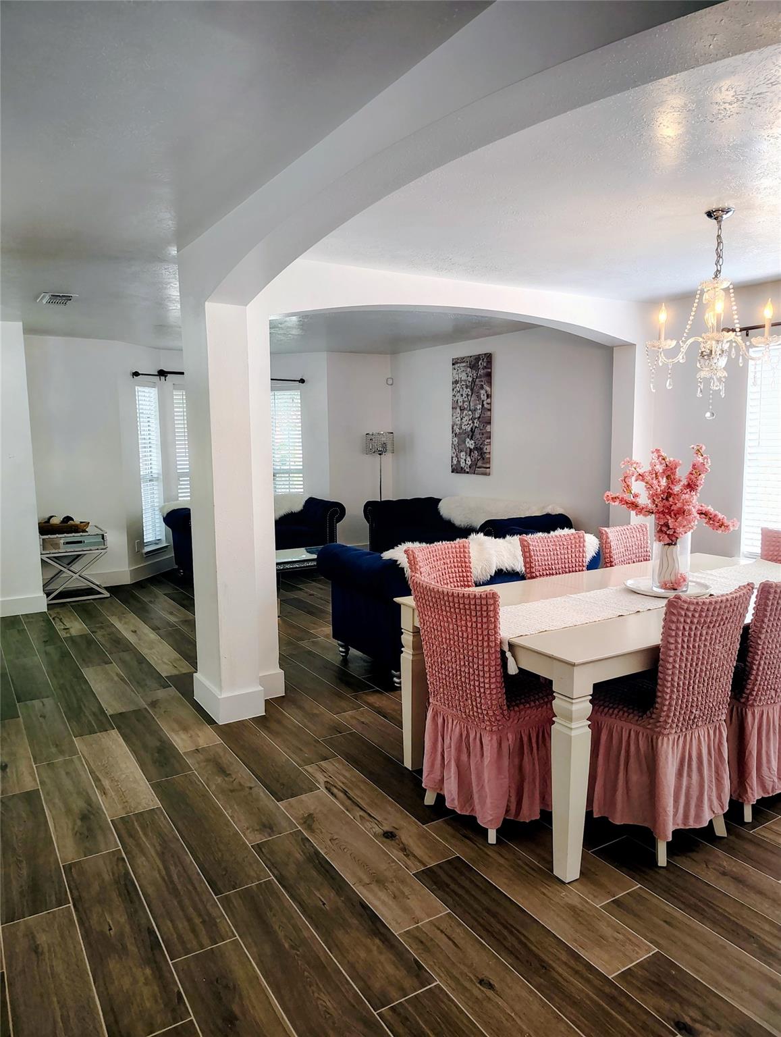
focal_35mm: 24
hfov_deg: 56.9
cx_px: 390
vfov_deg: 71.5
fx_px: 720
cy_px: 518
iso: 753
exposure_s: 1/120
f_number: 1.8
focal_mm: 5.56
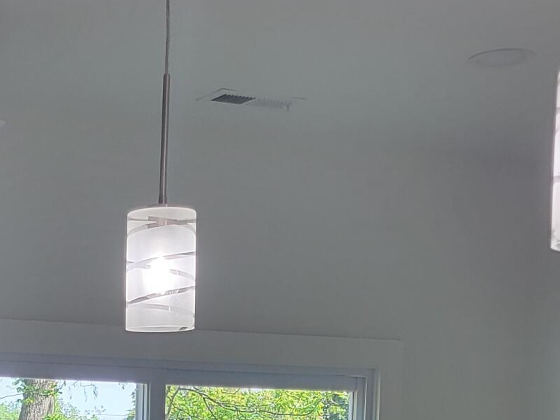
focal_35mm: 97
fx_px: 1569
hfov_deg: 19.3
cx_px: -68
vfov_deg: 14.2
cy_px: 634
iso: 64
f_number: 1.8
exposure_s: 1/120
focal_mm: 5.4
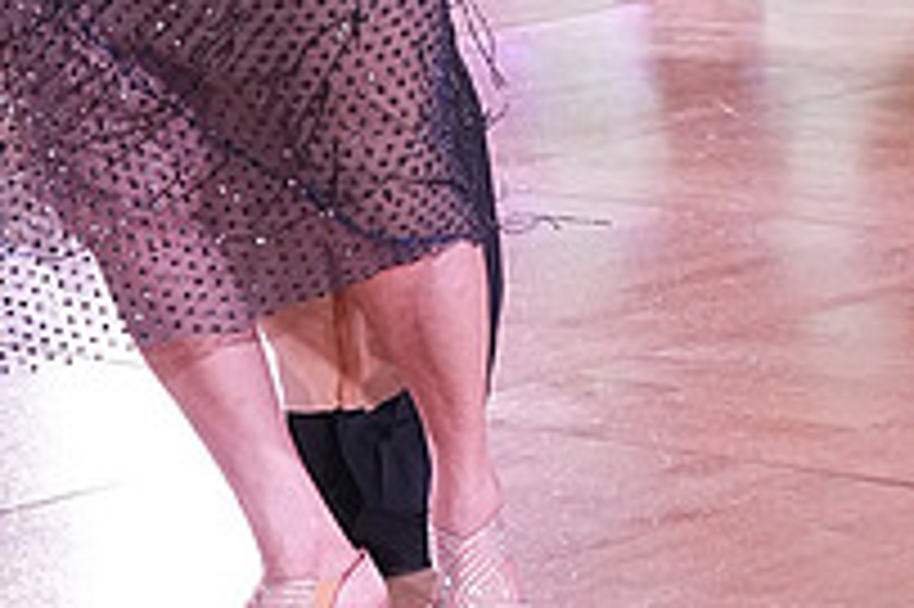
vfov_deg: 7.5
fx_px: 4566
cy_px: -320
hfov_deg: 11.4
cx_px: 187
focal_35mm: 180
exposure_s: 1/400
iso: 3200
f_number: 5
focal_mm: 42
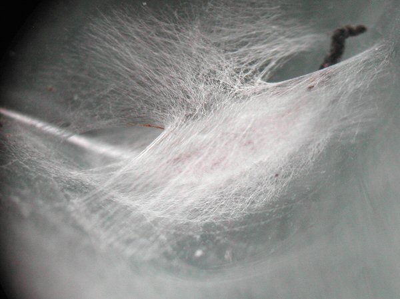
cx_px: 200
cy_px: 150
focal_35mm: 38
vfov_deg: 37.7
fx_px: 439
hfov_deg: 49.0
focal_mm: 8
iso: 100
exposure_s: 1/9.5
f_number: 2.8
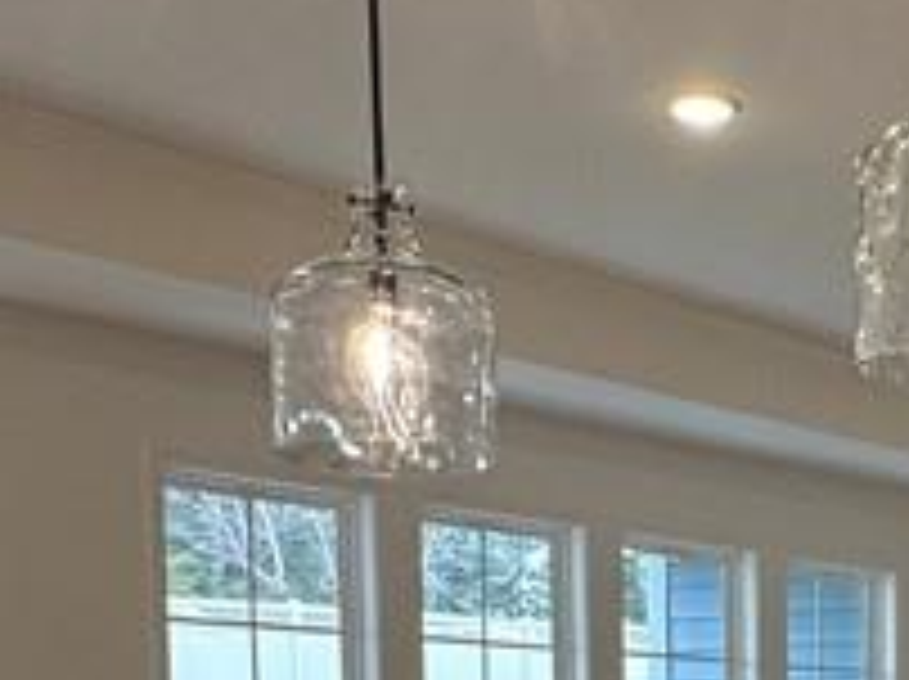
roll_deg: +0.1
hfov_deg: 25.7
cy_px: 977
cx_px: 968
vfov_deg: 18.6
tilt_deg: -5.6
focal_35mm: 71
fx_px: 1862
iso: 100
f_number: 2.2
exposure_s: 1/120
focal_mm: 2.22
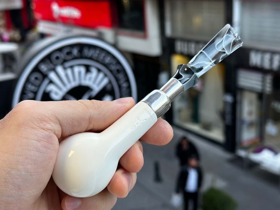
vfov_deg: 30.3
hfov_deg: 39.7
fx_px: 388
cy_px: 105
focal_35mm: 48
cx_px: 140
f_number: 1.78
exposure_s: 1/114
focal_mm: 6.86
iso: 40
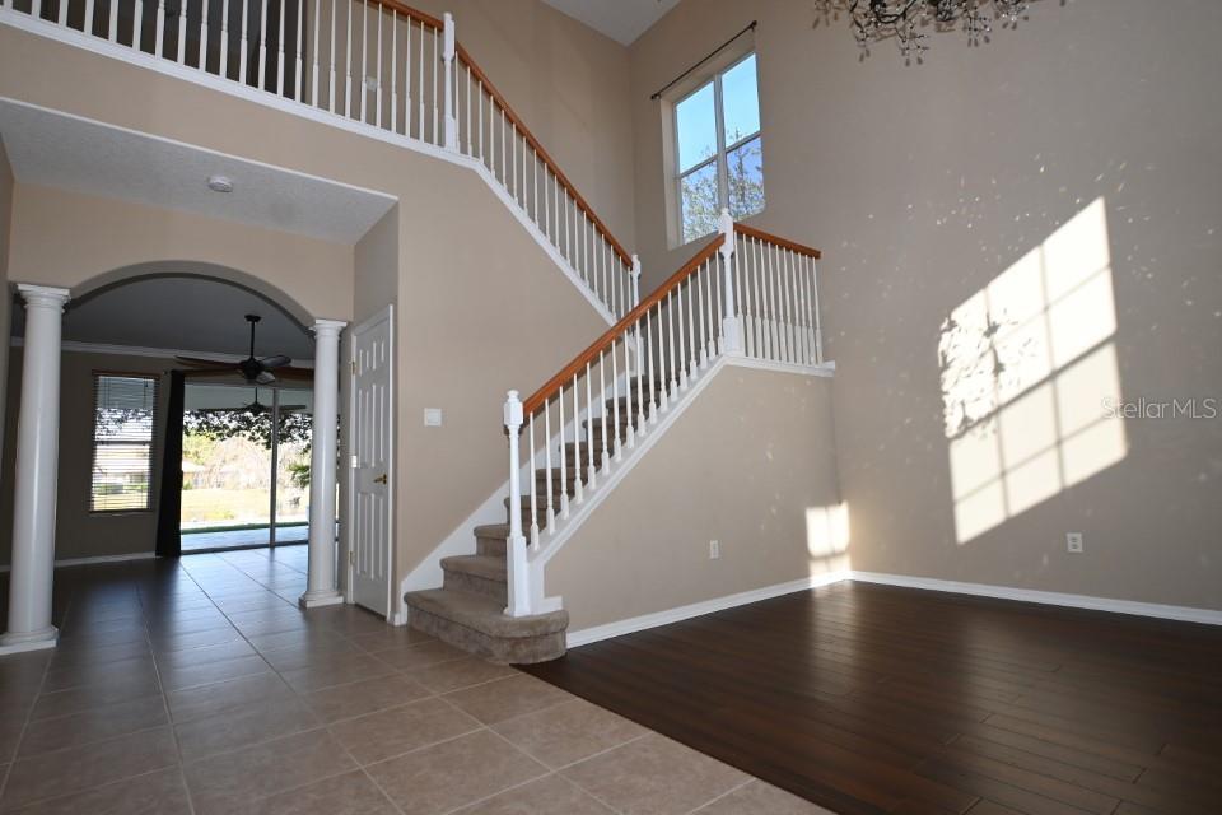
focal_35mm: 18
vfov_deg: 67.4
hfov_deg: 90.0
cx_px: 611
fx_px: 611
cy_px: 408
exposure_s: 1/125
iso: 200
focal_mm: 12
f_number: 5.6
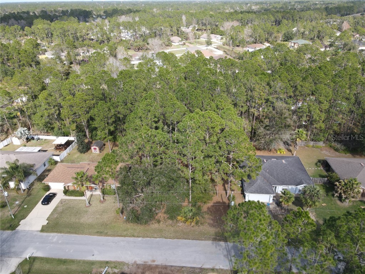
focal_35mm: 24
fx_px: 253
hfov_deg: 71.6
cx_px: 182
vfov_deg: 56.8
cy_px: 137
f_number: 2.8
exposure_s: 1/320
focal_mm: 4.5
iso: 100
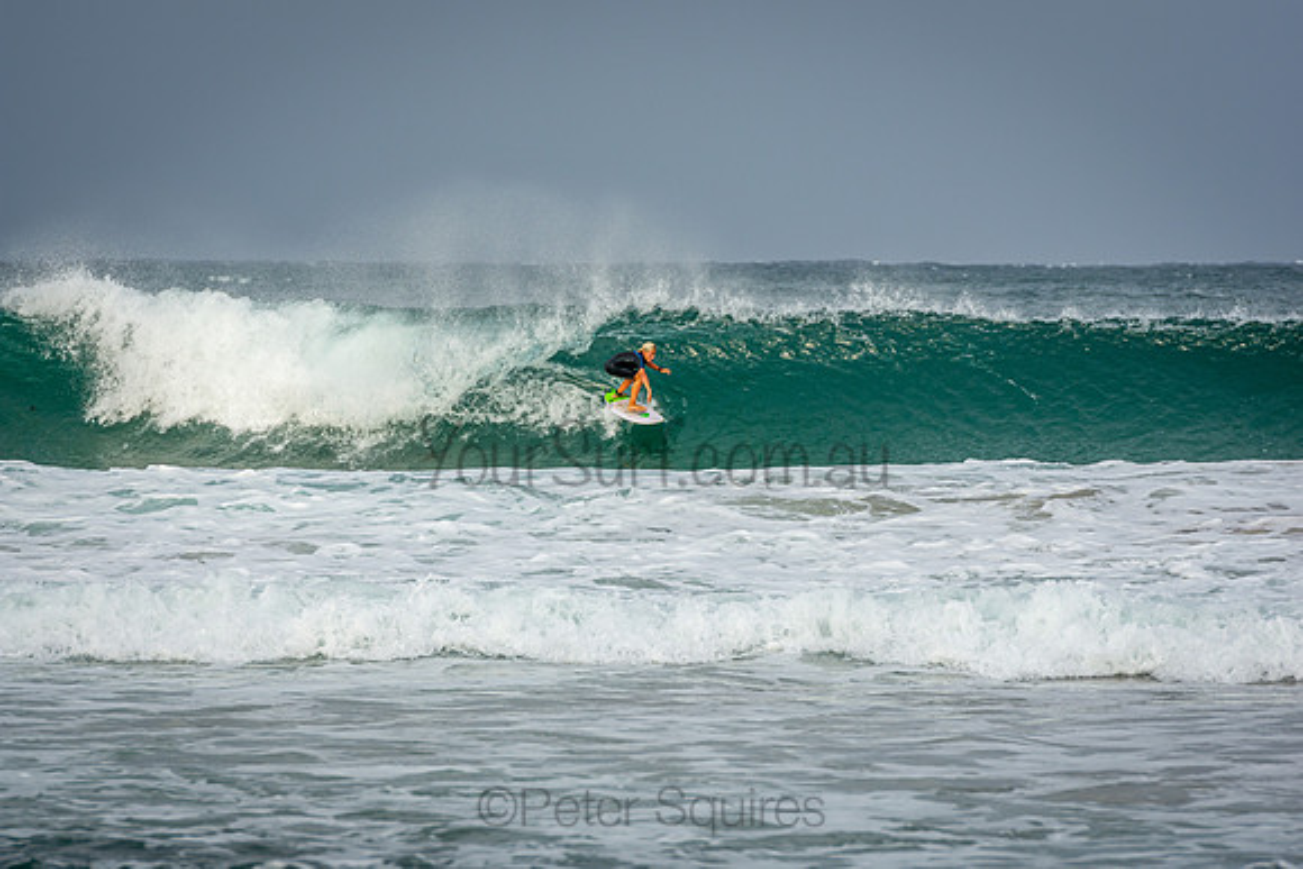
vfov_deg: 4.6
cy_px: 434
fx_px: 10860
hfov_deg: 6.9
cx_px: 652
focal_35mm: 300
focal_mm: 200
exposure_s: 1/800
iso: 200
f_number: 5.6
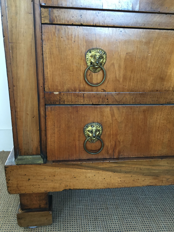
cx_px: 87
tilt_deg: -21.1
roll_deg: -2.8
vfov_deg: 61.7
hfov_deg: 48.2
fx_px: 194
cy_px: 116
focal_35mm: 29
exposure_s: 1/33
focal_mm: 4.15
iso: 160
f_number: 2.2
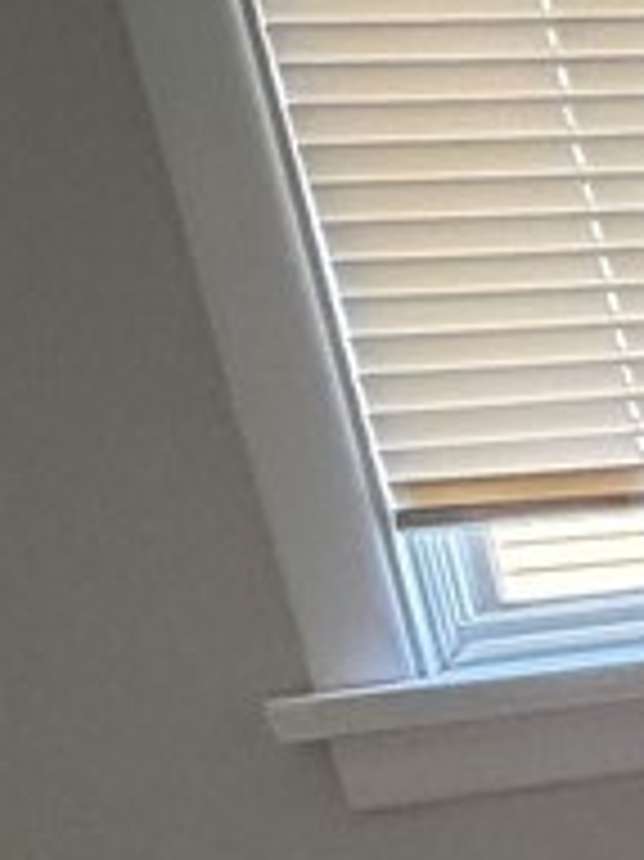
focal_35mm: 75
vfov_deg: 24.5
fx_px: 1862
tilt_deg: -18.2
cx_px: 1540
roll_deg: +3.6
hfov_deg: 13.9
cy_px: 905
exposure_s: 1/86
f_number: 2.2
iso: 320
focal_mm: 2.22
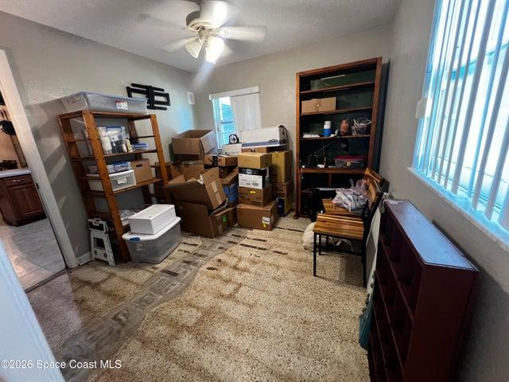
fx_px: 191
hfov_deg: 106.2
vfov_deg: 89.9
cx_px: 254
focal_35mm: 13
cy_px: 191
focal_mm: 1.57
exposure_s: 1/60
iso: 640
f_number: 1.8
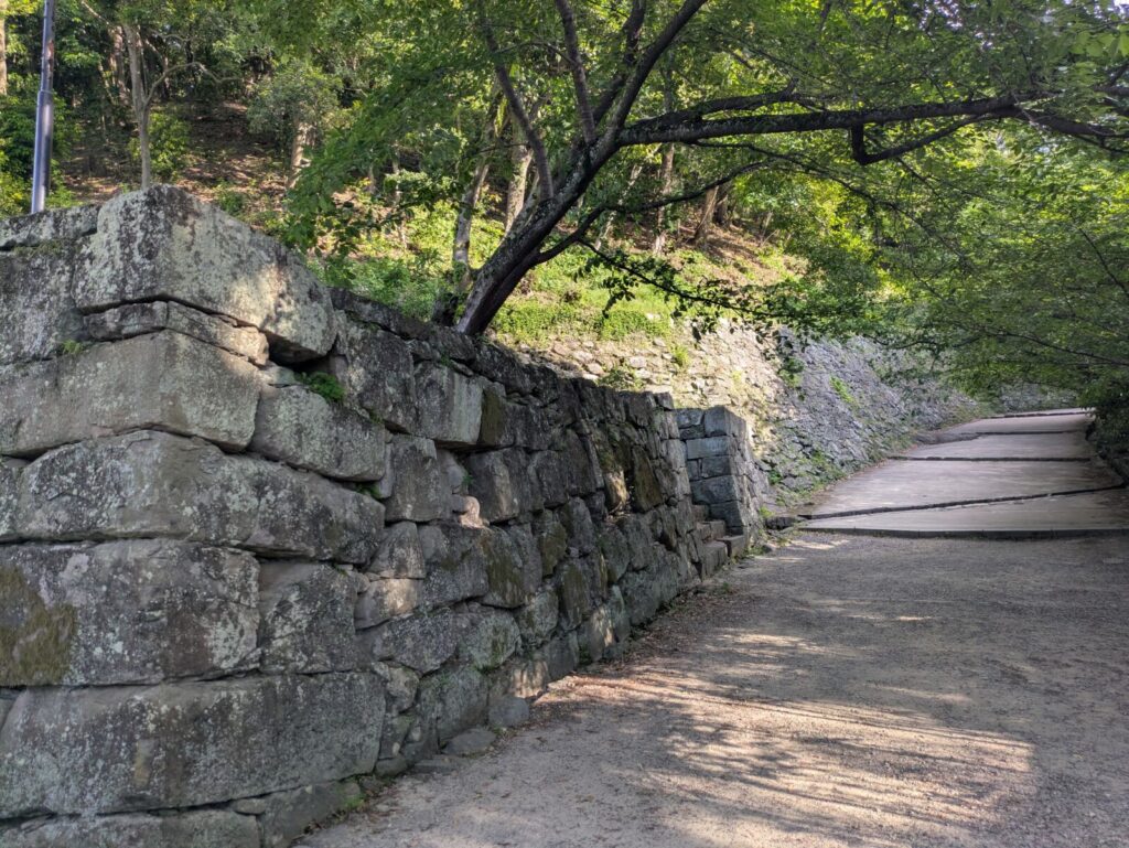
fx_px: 816
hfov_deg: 69.4
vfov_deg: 54.9
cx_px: 564
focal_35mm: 25
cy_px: 424
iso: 44
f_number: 1.89
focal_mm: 5.43
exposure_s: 1/364
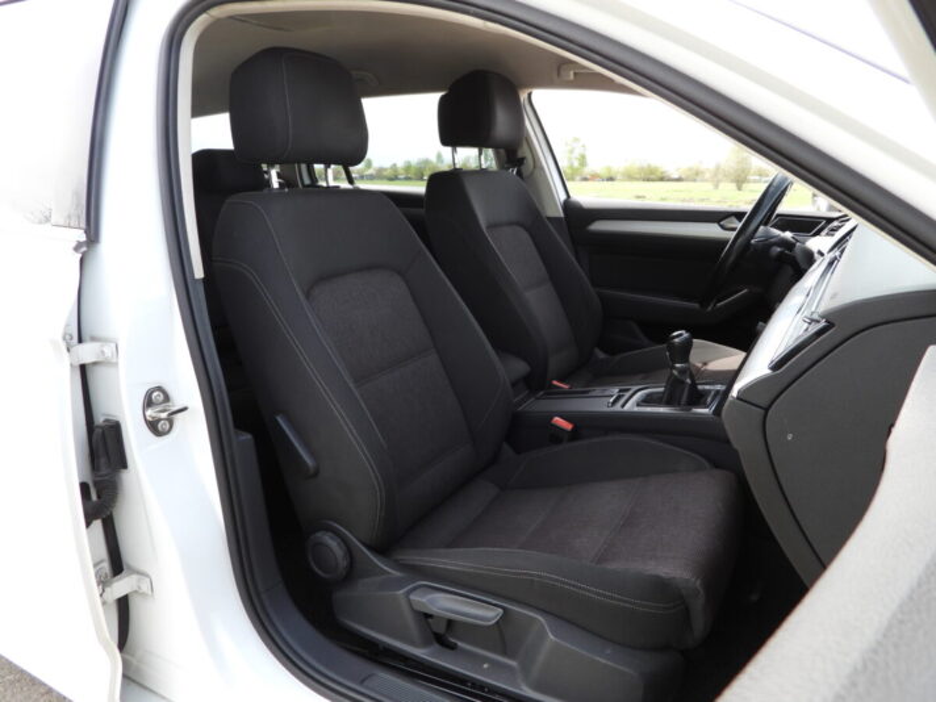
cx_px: 468
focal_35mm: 24
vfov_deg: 56.8
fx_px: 649
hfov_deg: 71.6
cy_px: 351
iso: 100
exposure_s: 1/200
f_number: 2.8
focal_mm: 4.3
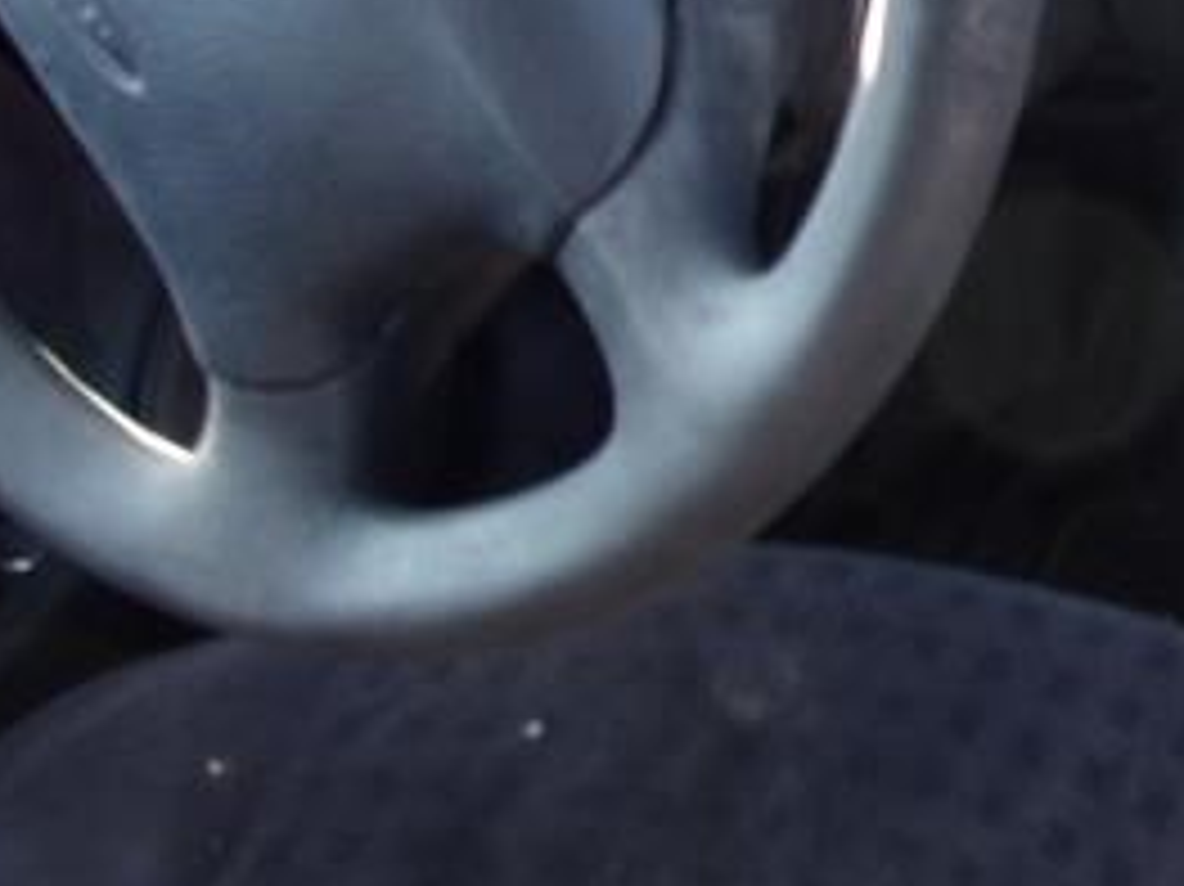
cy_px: -54
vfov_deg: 19.4
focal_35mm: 73
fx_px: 2496
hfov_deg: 24.2
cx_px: 1418
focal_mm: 4.3
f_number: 3.3
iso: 96
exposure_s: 1/34
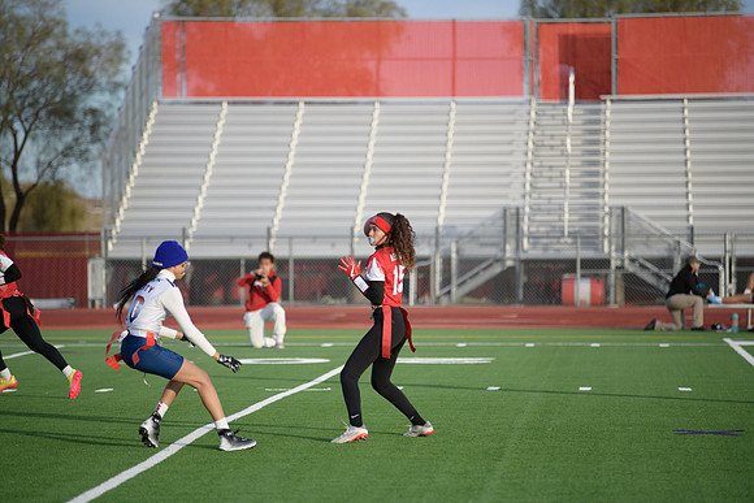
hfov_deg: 11.7
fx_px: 3666
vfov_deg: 7.9
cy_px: 252
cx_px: 377
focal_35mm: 175
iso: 640
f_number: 2.8
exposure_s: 1/4000
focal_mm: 175
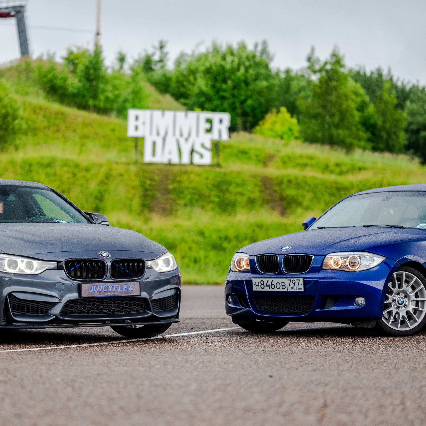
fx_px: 1532
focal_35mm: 110
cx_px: 182
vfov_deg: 15.8
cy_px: 213
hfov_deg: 15.8
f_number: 2
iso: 800
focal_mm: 85
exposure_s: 1/250
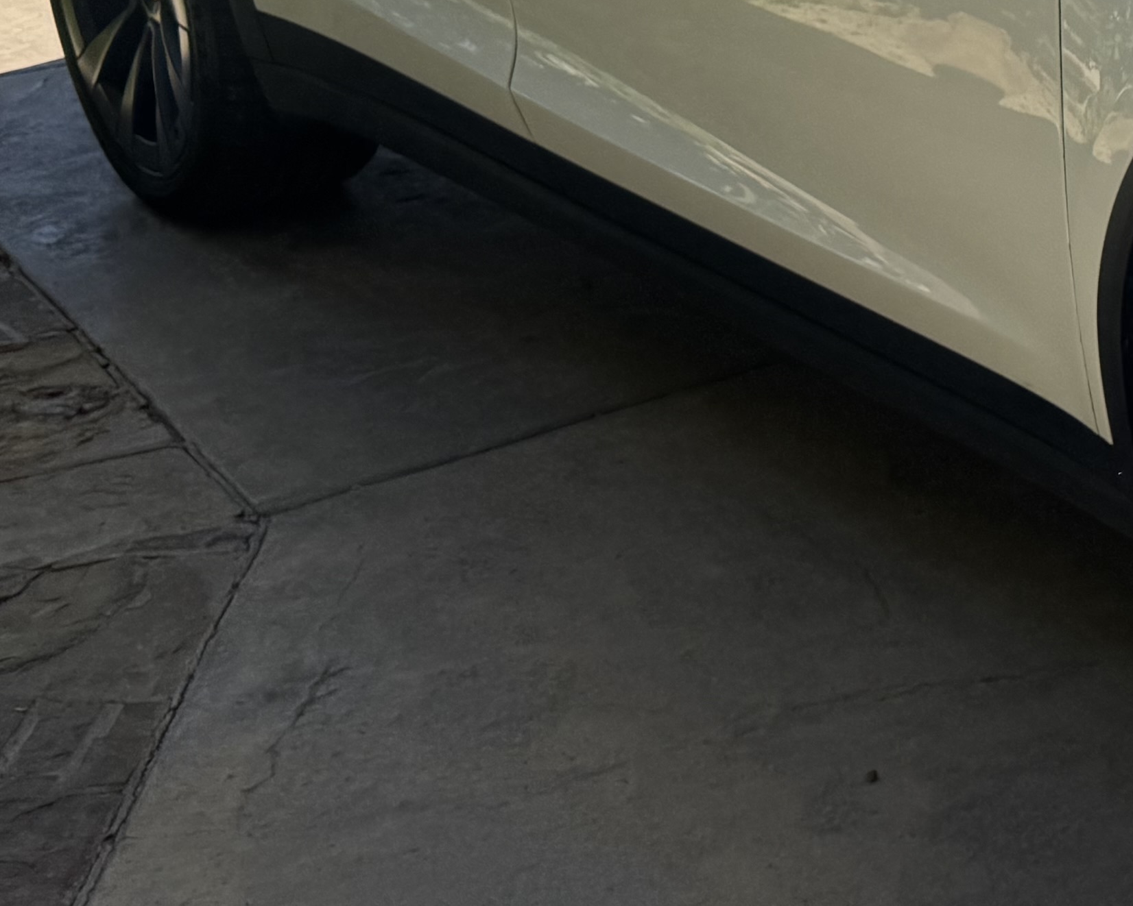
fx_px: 2716
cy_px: -10
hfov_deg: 20.6
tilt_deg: -16.1
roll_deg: -0.6
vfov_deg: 18.4
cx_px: 1630
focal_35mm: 81
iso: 80
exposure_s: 1/4049
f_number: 1.78
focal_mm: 6.76
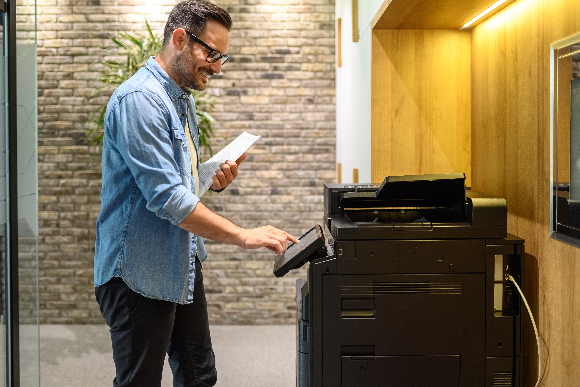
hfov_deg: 54.4
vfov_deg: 37.9
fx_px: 564
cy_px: 194
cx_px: 290
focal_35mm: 35
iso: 640
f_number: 1.8
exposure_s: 1/100
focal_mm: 35
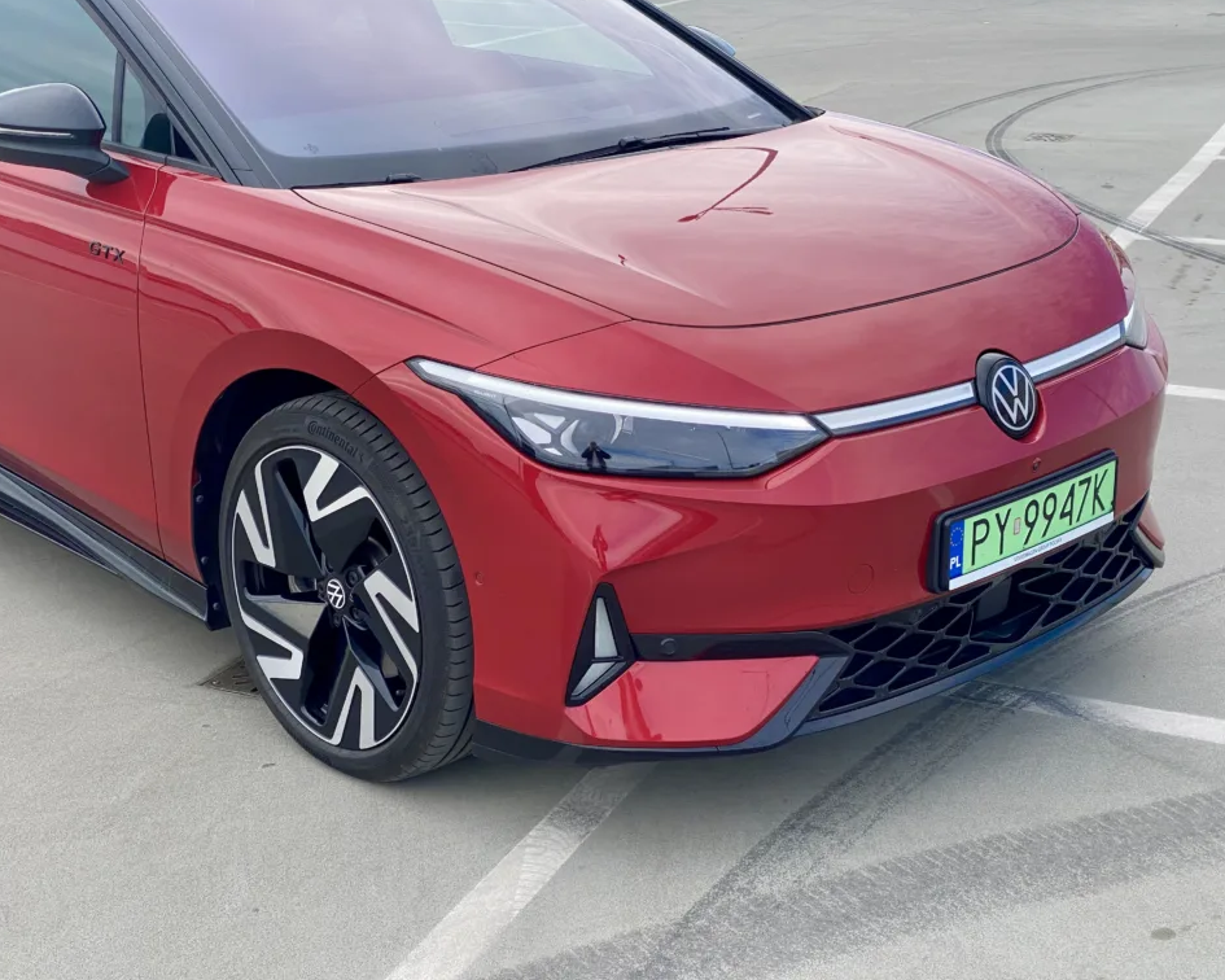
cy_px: 484
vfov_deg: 27.6
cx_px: 613
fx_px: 1994
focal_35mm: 55
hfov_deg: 34.2
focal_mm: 6
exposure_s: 1/571
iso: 20
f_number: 2
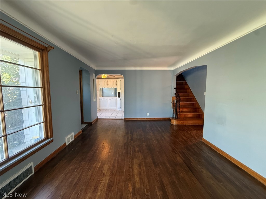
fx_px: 108
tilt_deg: -4.3
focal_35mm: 14
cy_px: 100
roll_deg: -0.4
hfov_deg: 102.1
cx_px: 133
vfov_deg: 85.7
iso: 400
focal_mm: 2.22
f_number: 2.2
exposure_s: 1/72
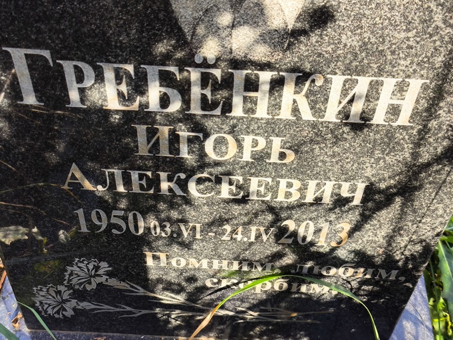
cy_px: 170
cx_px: 226
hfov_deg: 38.2
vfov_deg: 29.1
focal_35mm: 50
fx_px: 655
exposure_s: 1/177
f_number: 1.7
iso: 50
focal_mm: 4.71
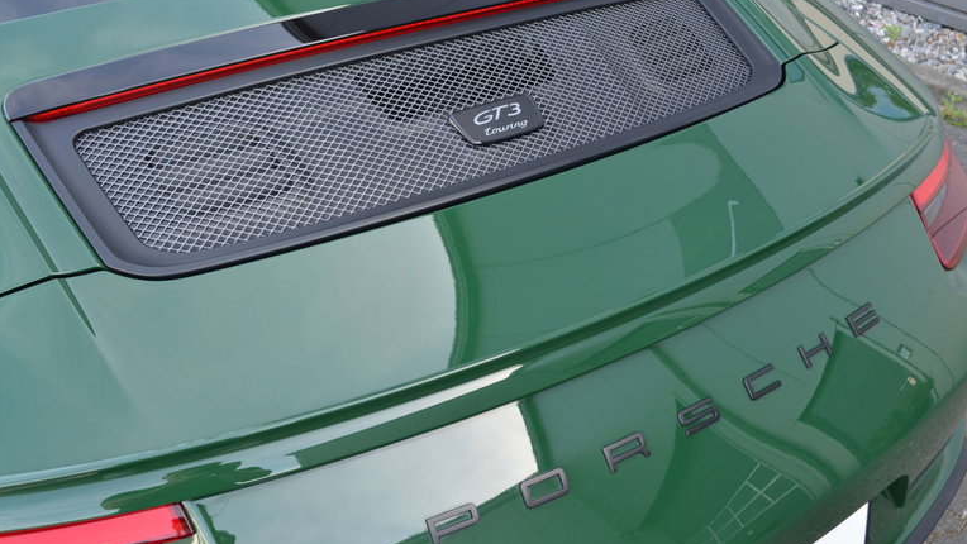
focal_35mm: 41
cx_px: 482
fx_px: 1051
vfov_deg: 29.0
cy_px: 245
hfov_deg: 49.4
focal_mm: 26
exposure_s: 1/60
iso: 320
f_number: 5.6
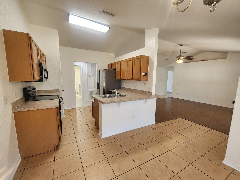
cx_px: 121
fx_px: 97
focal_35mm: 14
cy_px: 94
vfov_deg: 85.6
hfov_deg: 102.1
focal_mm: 2.2
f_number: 2.2
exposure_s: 1/60
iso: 160
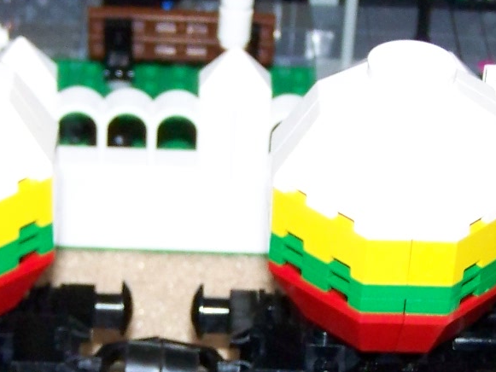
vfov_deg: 11.0
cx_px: 187
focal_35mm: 134
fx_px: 1920
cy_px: 275
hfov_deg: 14.7
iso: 200
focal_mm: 6.3
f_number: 2.8
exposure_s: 1/30
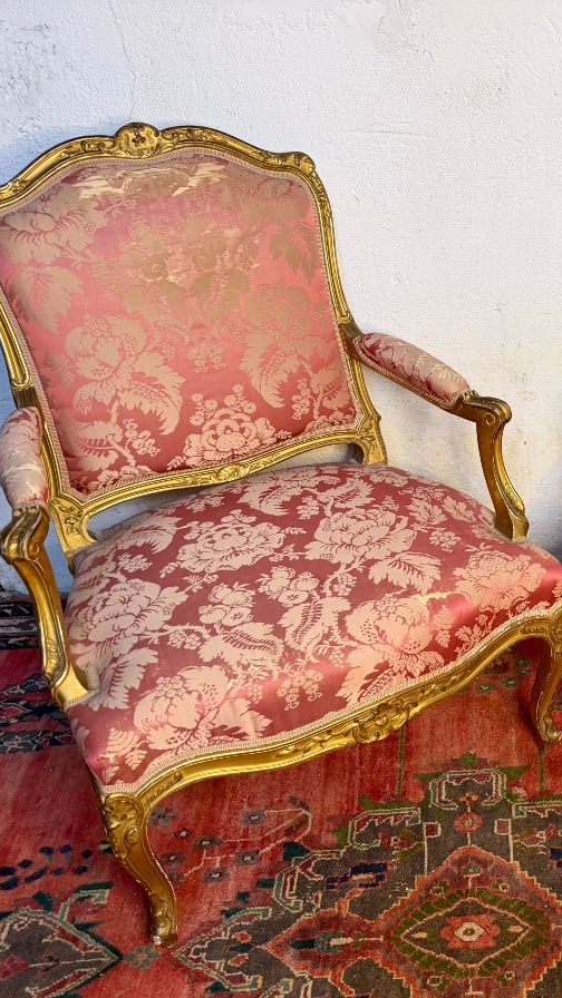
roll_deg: +0.9
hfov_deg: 31.5
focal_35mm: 35
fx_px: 927
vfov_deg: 56.6
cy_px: 500
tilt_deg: -30.3
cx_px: 543
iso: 200
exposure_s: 1/81
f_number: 1.78
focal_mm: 6.76
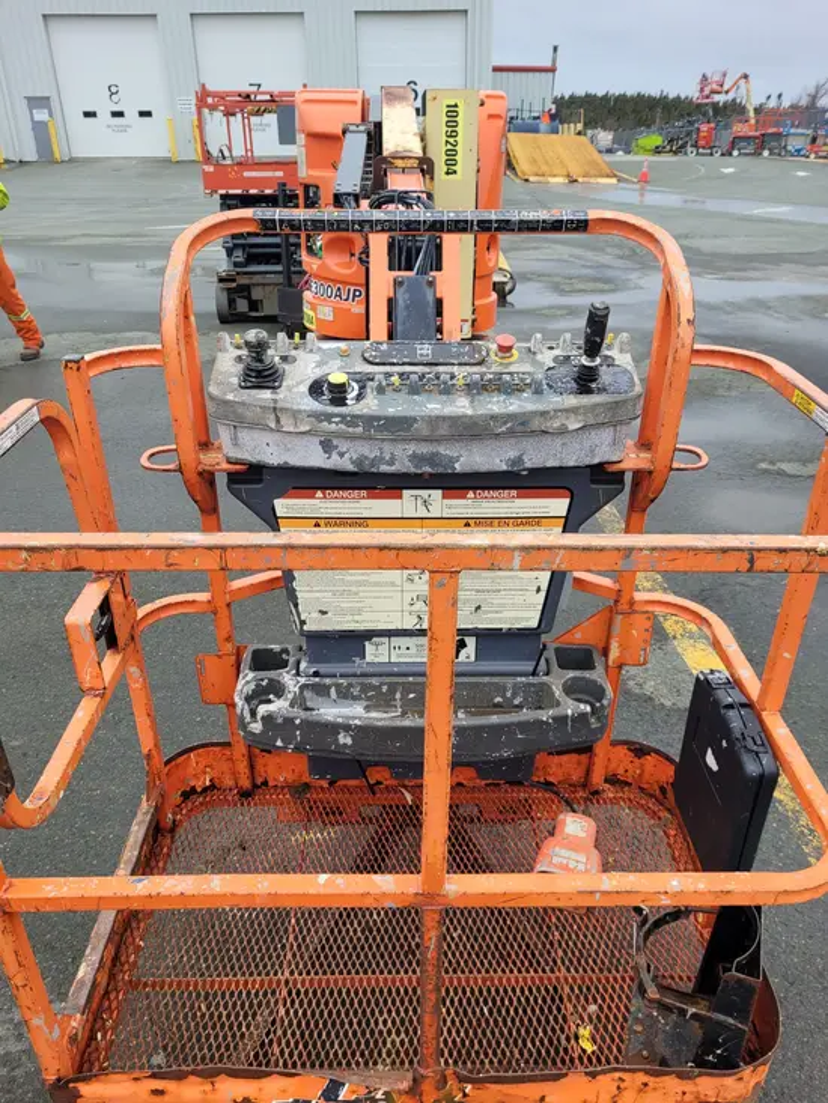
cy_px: 552
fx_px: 829
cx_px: 414
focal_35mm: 26
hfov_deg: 53.1
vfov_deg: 67.3
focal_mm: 5.4
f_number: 1.8
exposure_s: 1/500
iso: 40
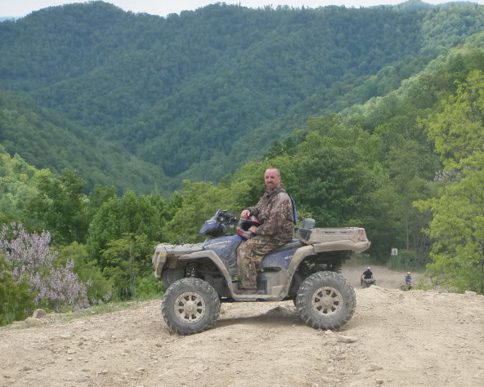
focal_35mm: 77
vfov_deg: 19.9
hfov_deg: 24.7
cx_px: 247
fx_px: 1103
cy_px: 194
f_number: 4
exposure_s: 1/250
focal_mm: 13.18
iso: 50
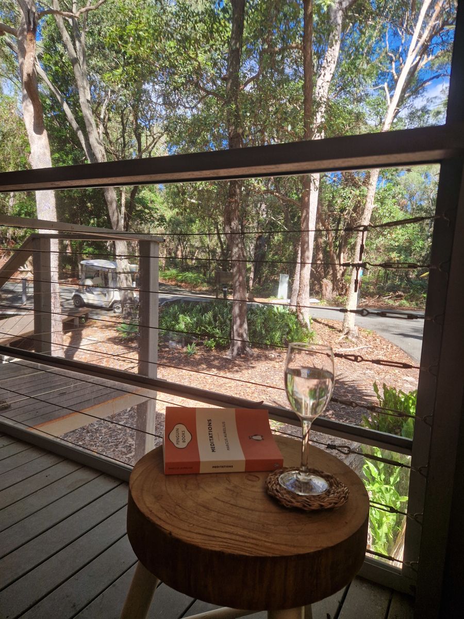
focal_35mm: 23
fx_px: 411
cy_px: 310
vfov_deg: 73.9
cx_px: 232
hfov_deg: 58.9
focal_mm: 5.4
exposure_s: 1/181
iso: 50
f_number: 1.8
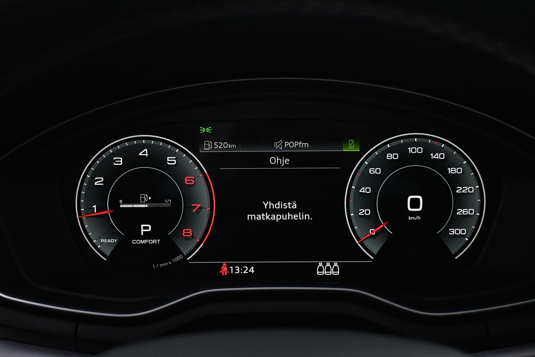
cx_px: 268
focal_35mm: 51
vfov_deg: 26.5
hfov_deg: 38.9
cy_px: 178
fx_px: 758
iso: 5000
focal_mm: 34
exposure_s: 1/60
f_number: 5
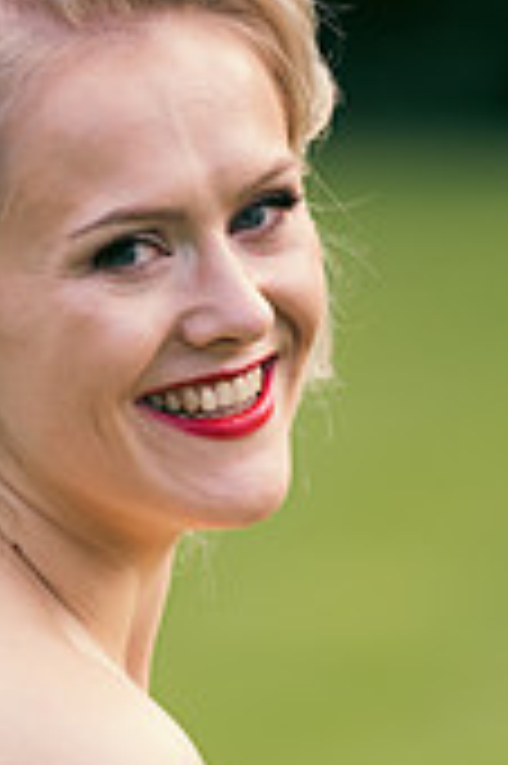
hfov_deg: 2.6
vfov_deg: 3.9
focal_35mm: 529
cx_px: 126
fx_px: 11219
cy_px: 837
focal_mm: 200
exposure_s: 1/320
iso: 125
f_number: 3.5
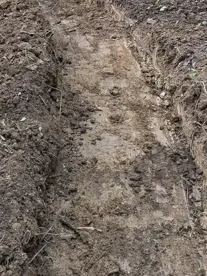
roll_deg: +0.7
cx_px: 67
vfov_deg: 23.1
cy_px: -83
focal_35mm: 75
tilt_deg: -1.1
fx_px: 598
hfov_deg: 19.6
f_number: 1.78
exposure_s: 1/199
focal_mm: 6.76
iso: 200
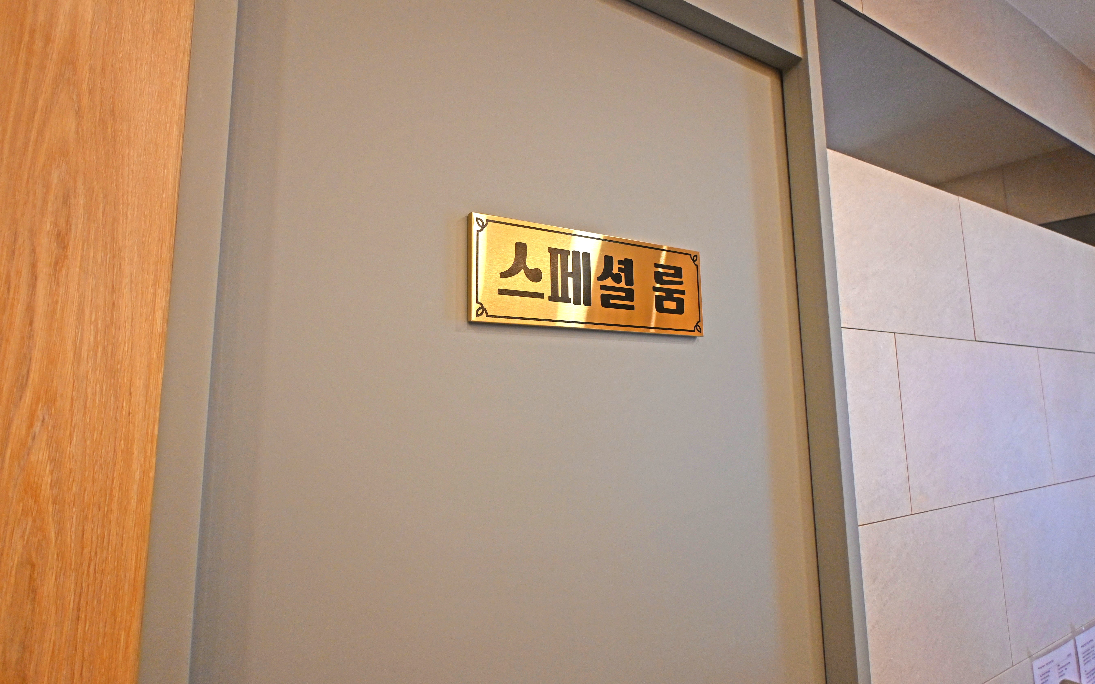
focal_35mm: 19
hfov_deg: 88.0
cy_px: 316
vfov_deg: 62.1
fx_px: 567
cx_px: 533
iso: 720
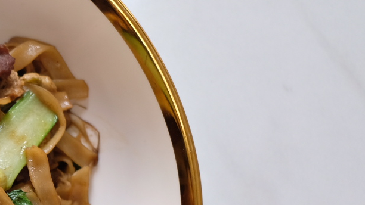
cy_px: 210
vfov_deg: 7.5
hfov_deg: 12.8
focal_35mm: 161
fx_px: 1558
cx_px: -150
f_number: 2.5
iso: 200
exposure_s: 1/70
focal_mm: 35
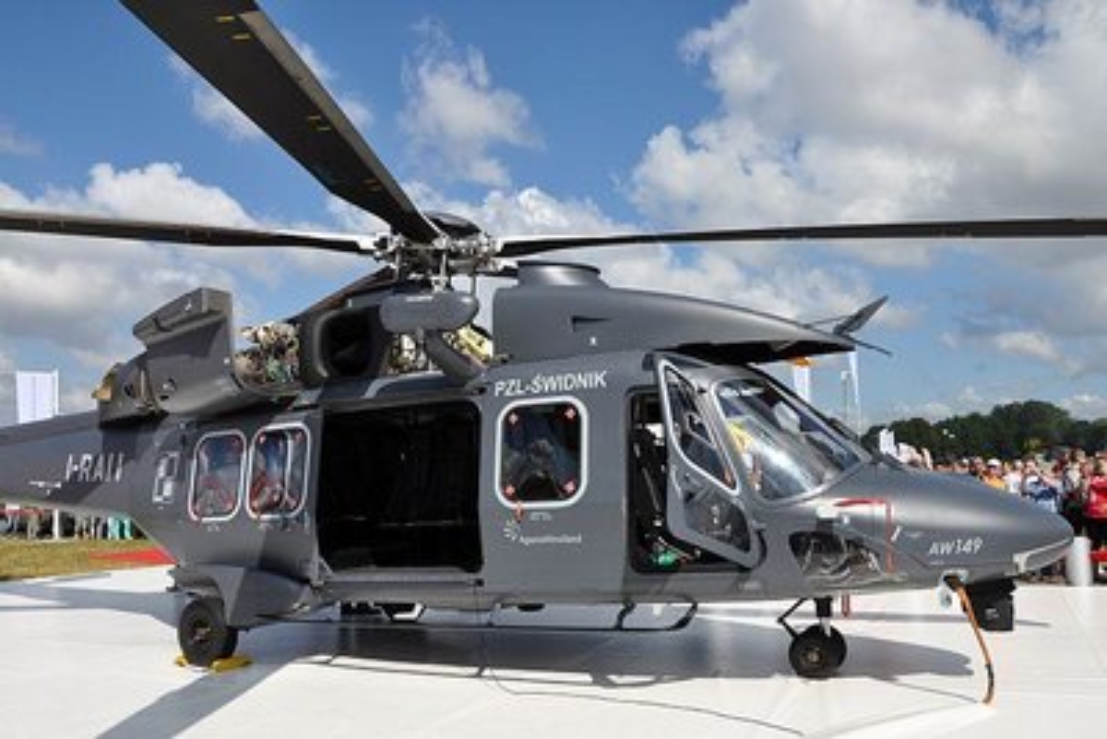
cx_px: 554
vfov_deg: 48.0
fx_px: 831
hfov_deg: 67.4
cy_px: 370
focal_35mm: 27
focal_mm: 18
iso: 200
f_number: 11
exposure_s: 1/500
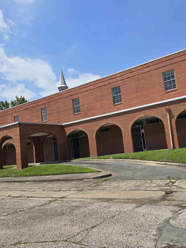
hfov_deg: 45.1
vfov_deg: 58.4
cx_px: 115
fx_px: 222
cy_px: 125
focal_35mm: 31
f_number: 1.7
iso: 12
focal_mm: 6.3
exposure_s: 1/1102
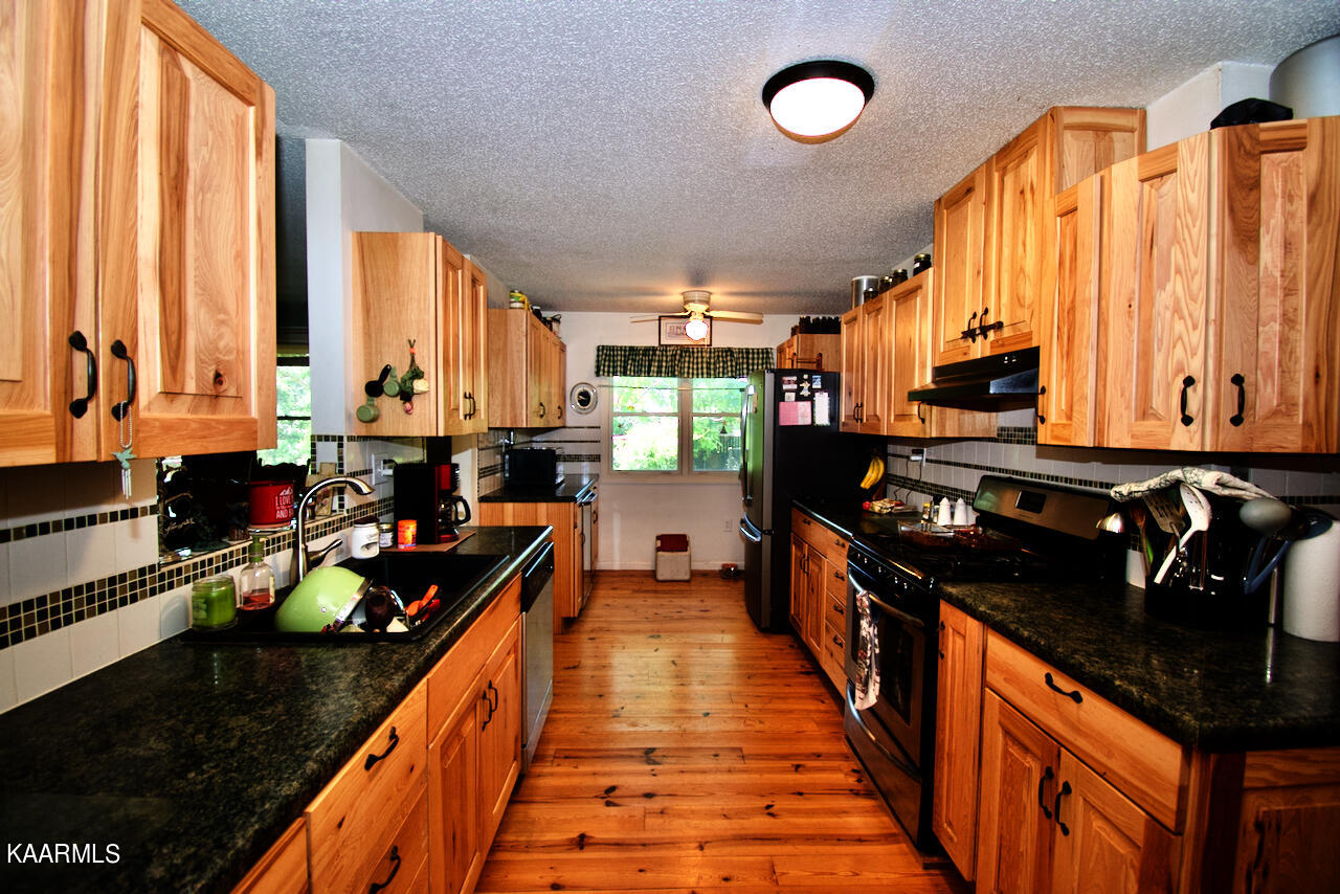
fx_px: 558
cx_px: 670
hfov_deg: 100.4
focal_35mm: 15
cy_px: 447
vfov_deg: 77.4
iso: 800
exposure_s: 1/80
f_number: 4.5
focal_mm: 10
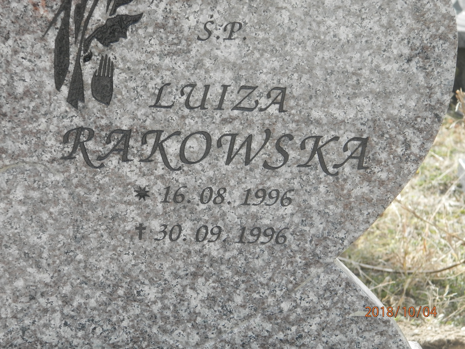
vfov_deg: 14.0
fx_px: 1424
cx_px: 232
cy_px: 174
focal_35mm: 106
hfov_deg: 18.5
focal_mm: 19
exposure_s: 1/160
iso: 125
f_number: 4.5
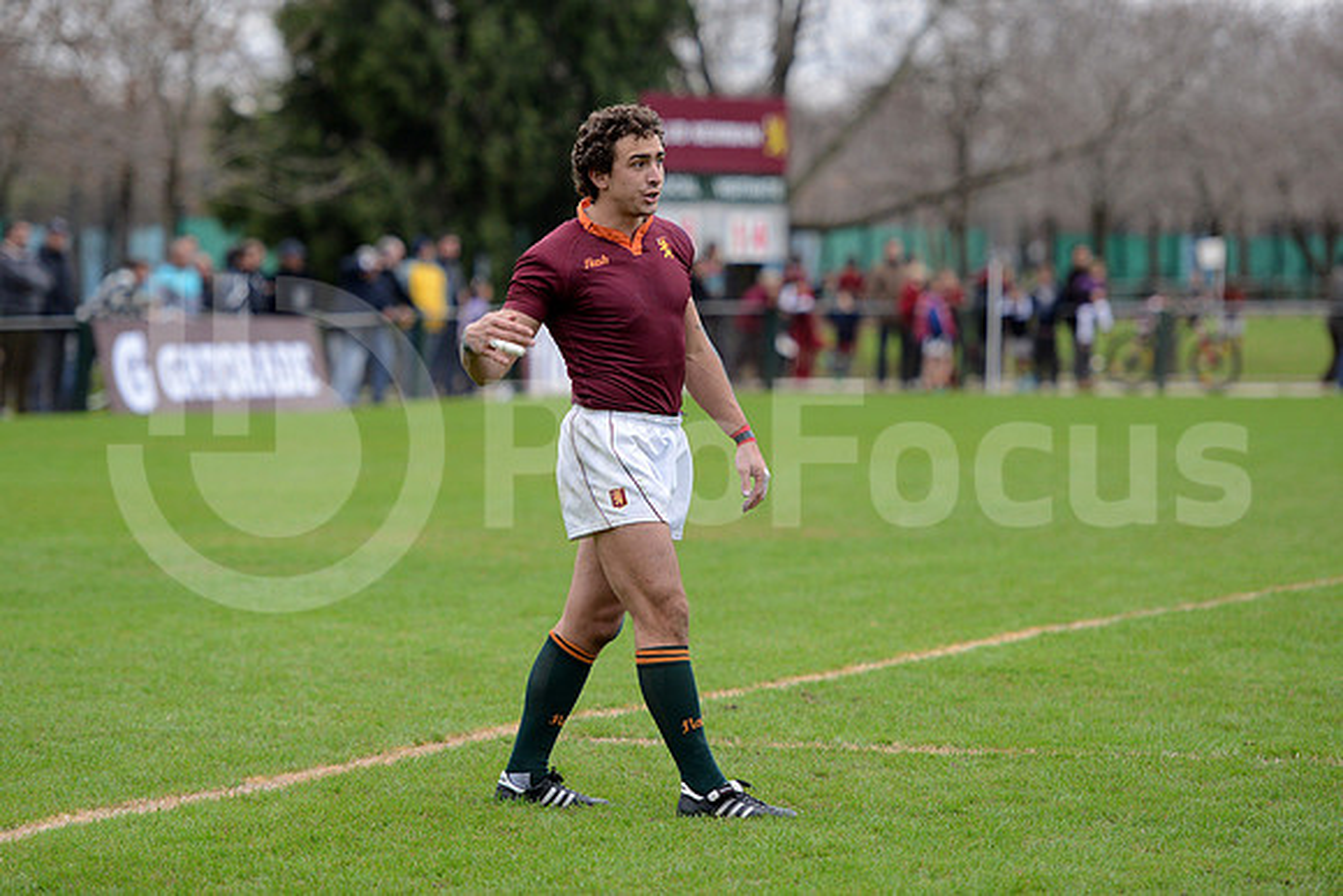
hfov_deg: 13.7
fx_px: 5597
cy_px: 448
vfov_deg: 9.2
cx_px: 672
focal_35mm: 150
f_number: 2.8
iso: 1250
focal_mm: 150
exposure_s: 1/500
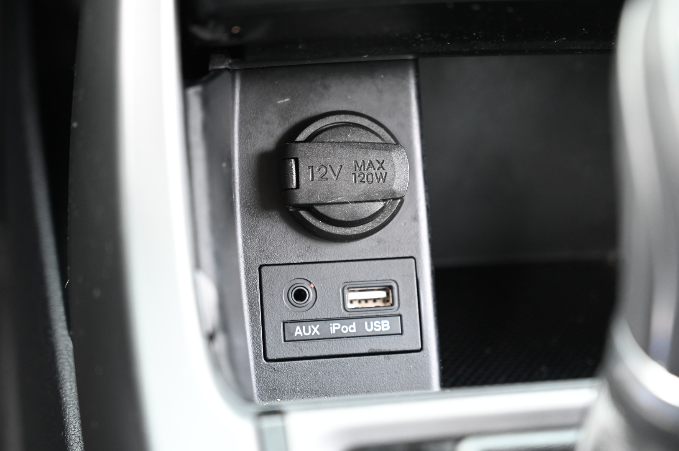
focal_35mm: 66
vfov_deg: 20.6
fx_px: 1244
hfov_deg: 30.5
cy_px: 226
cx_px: 340
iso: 3200
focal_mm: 66
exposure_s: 1/60
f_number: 4
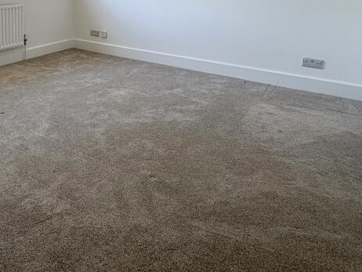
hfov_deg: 53.6
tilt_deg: -7.7
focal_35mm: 31
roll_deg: -0.5
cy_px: 23
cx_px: 63
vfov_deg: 41.5
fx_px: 324
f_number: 2.2
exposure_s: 1/99
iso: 50
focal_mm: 2.22
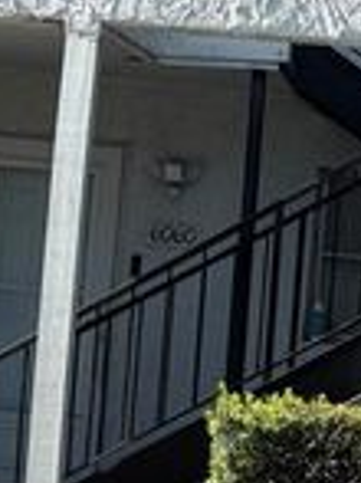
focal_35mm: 109
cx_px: 364
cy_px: 301
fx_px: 1518
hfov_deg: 13.4
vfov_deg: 18.0
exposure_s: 1/2000
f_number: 1.78
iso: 80
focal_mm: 6.76
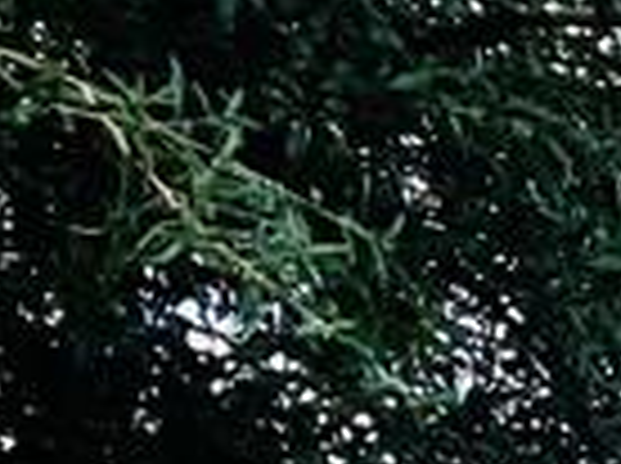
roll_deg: -2.3
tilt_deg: +6.6
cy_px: 1572
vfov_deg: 6.7
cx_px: 2286
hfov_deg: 7.8
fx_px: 3456
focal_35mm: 193
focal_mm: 5.7
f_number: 1.5
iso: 50
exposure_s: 1/2353
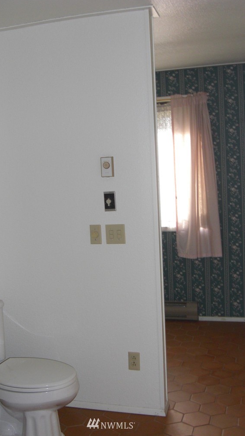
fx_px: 485
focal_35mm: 42
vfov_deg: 48.3
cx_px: 111
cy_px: 219
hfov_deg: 28.3
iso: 200
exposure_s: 1/60
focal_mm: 7.9
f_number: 2.8
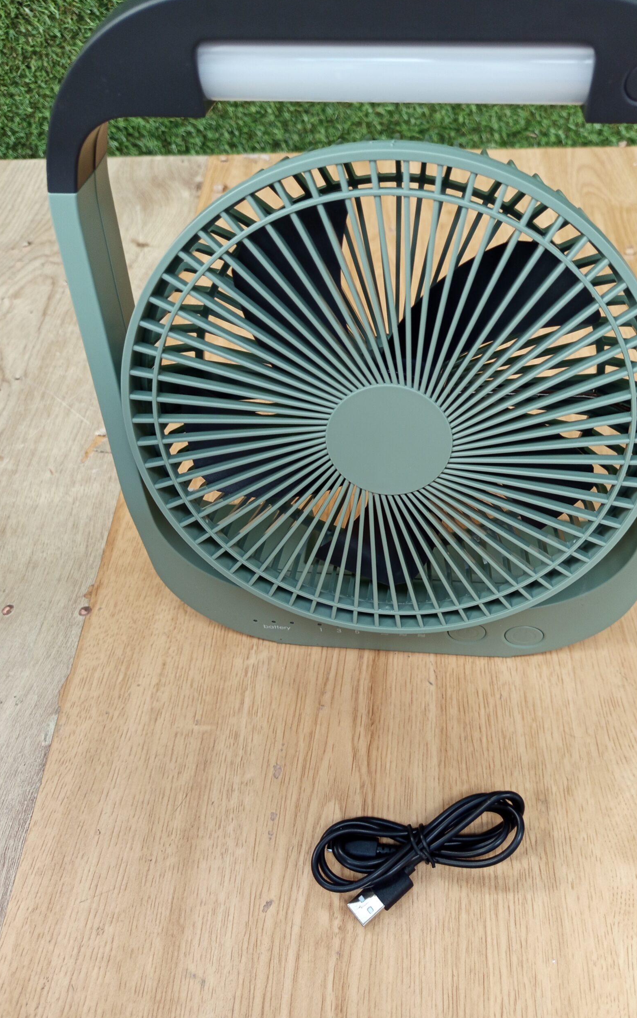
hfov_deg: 47.4
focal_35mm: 26
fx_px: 722
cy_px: 509
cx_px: 379
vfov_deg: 70.4
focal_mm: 5.24
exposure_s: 1/50
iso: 417
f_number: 1.7
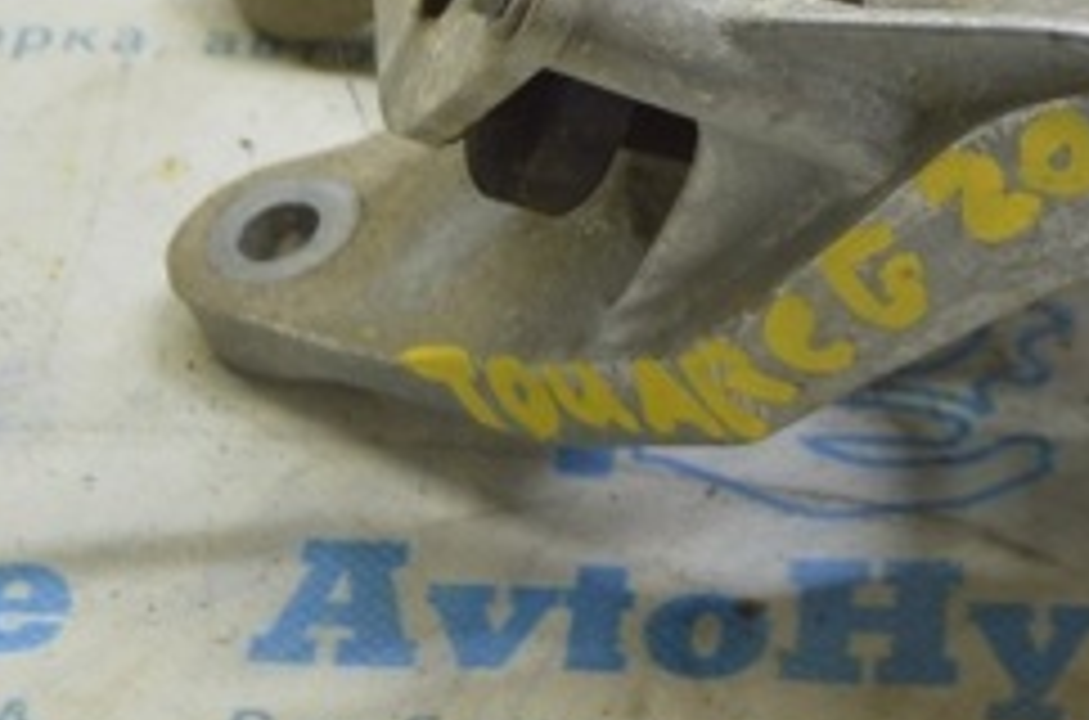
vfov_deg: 8.9
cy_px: -133
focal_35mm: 151
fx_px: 4556
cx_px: 1215
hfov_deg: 13.3
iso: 400
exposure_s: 1/20
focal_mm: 38
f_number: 5.6
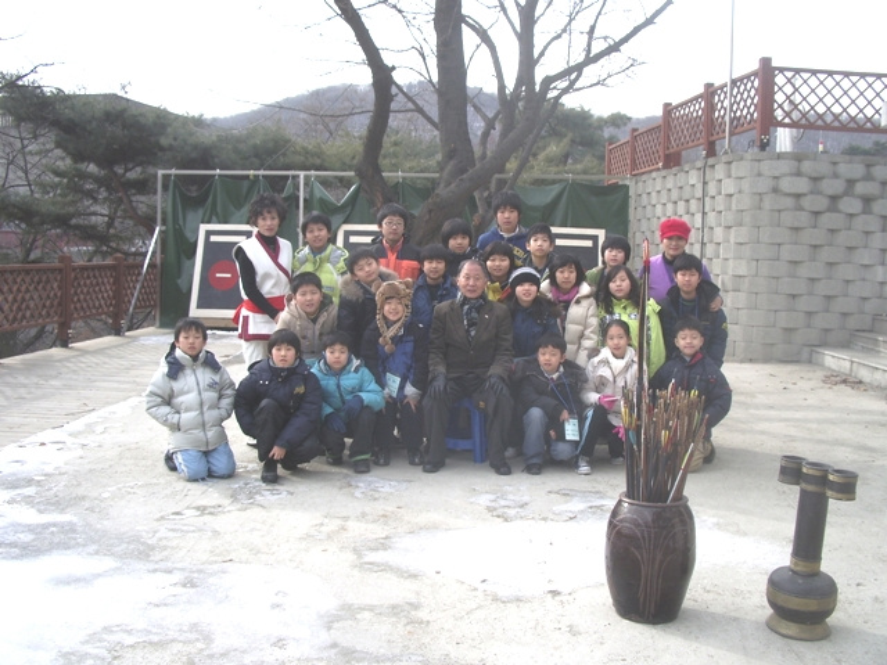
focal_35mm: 35
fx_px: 897
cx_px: 444
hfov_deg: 52.6
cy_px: 332
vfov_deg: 40.7
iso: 50
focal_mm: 5.8
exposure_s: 1/200
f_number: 4.3
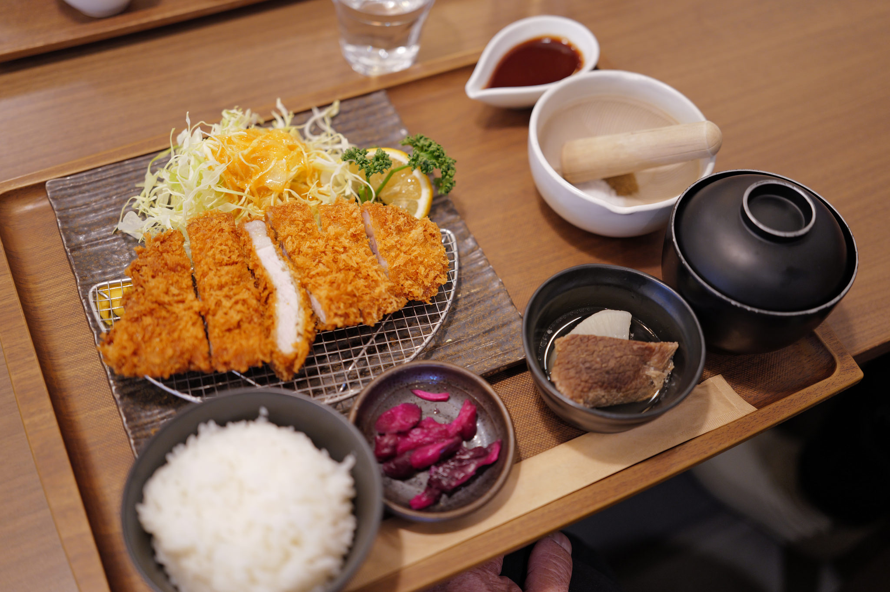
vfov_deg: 31.2
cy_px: 296
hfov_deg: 45.5
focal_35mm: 43
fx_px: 1062
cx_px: 445
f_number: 2
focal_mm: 43
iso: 1000
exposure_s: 1/80
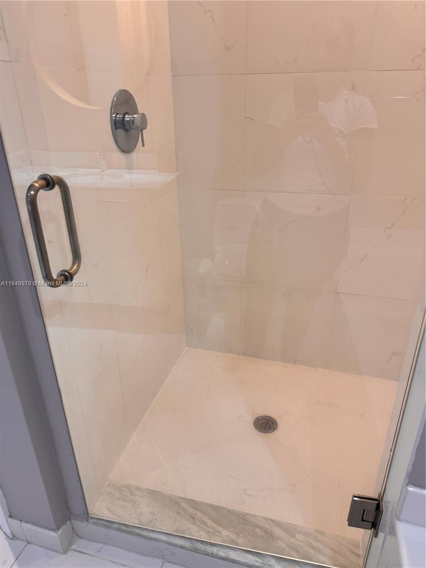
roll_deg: +1.2
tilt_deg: -24.4
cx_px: 213
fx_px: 394
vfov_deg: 71.6
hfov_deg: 56.8
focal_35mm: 24
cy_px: 284
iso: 160
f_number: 1.78
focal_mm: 6.76
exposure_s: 1/120
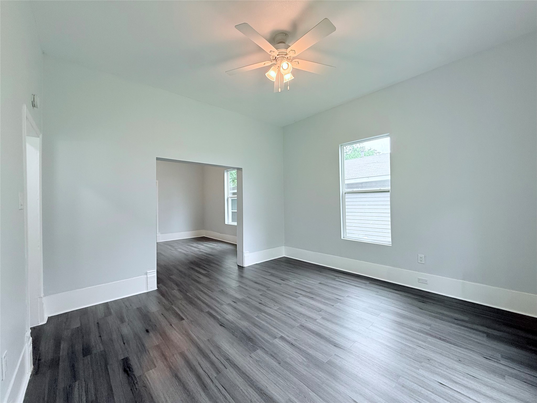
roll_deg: +0.5
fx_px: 217
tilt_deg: -0.2
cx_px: 268
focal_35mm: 14
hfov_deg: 102.1
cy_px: 202
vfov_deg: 85.7
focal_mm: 2.22
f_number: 2.2
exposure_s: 1/120
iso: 200
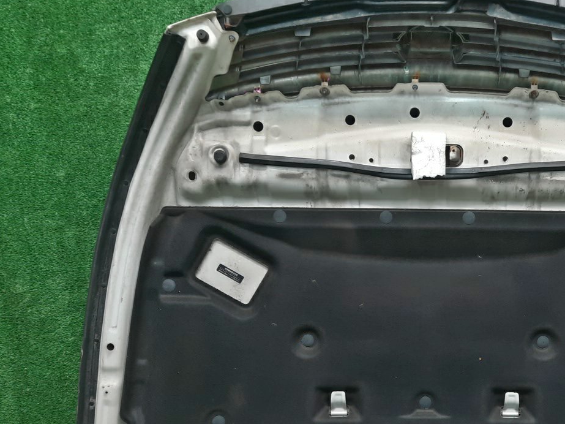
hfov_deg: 46.2
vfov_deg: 36.5
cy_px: 274
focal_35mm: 39
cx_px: 421
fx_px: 636
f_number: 2
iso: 127
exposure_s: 1/50
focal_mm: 4.6
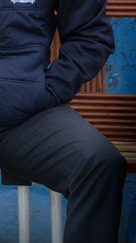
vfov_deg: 4.2
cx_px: -17
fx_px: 3264
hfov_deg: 2.4
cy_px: 21
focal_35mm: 509
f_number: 2.8
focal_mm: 140
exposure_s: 1/900
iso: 400
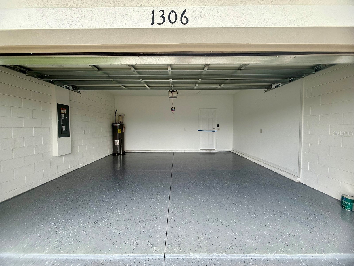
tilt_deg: -1.8
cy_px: 133
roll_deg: -0.1
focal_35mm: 14
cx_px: 177
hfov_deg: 102.1
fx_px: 143
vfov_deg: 85.7
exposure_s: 1/256
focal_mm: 2.22
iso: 50
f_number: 2.2
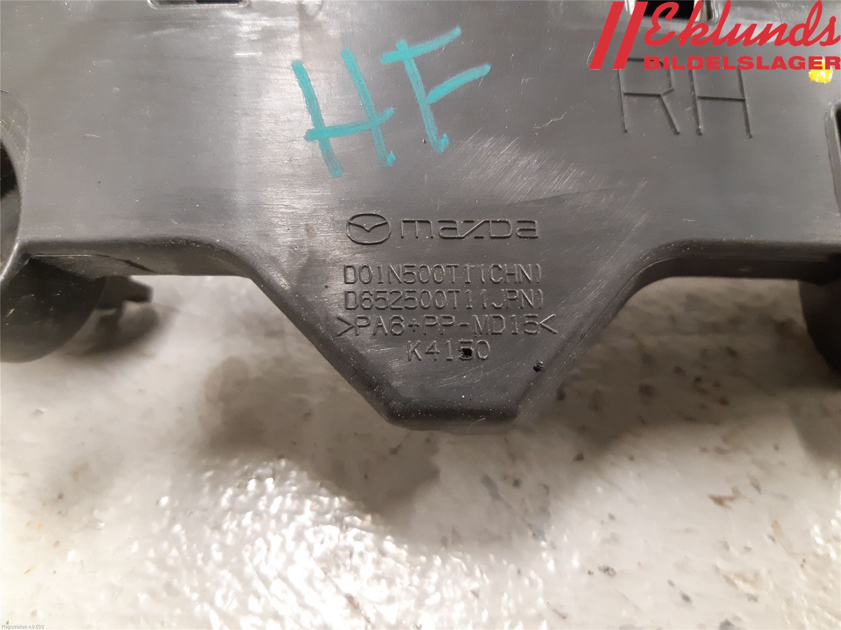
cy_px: 315
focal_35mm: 26
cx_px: 420
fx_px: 632
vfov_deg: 53.1
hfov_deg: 67.3
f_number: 1.7
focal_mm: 3.93
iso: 320
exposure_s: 1/25
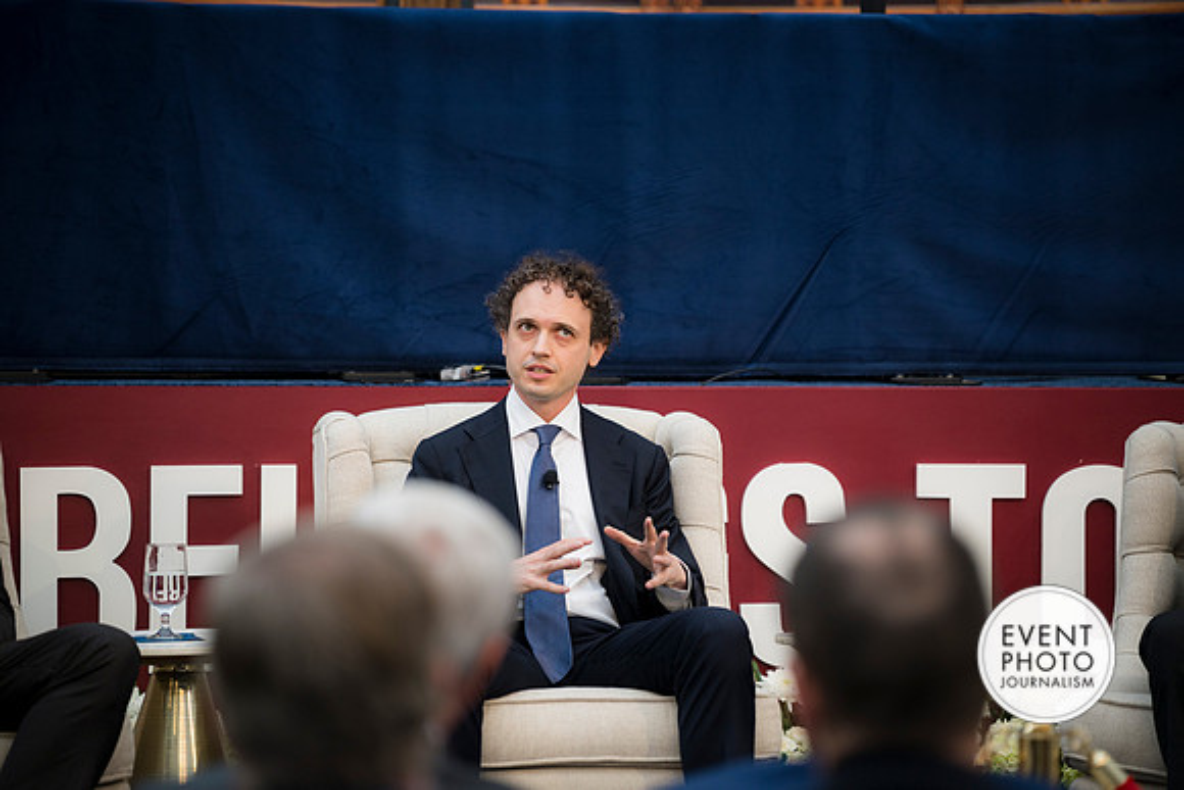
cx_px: 592
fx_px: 4934
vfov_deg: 9.2
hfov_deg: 13.7
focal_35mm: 150
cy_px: 395
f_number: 2.8
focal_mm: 150
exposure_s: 1/320
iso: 320
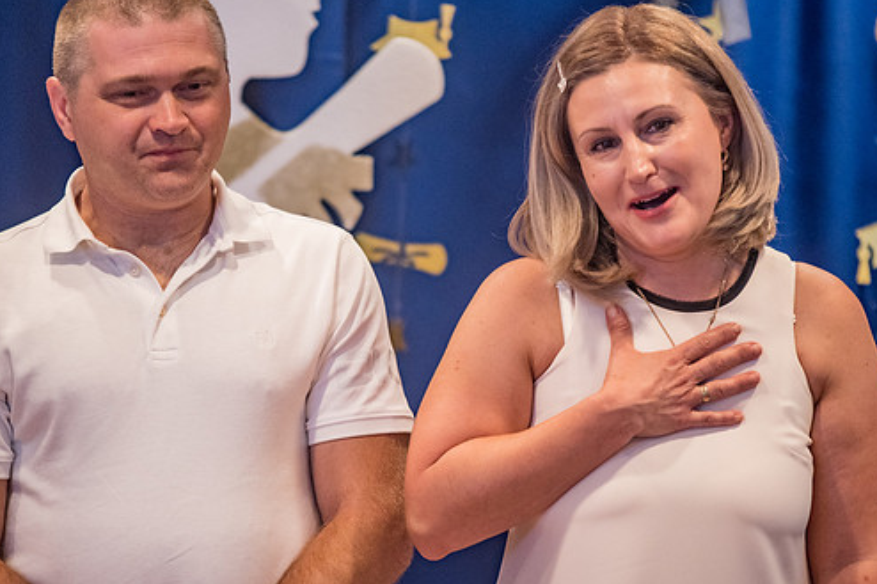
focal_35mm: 235
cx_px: 423
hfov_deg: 8.8
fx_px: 5723
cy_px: 276
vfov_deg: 5.8
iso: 3200
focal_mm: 200
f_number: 2.8
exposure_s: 1/160
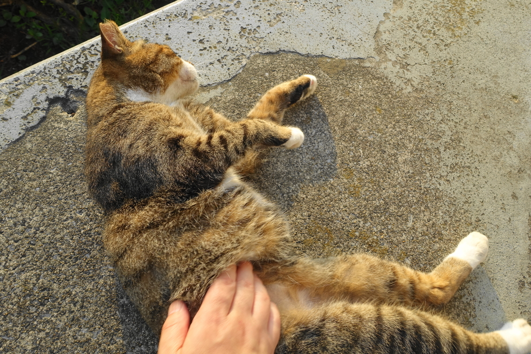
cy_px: 177
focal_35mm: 24
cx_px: 266
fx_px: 354
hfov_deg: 73.7
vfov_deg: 53.1
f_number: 4
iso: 125
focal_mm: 8.8
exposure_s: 1/250
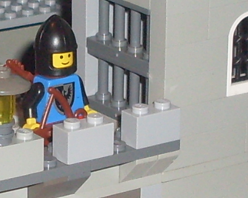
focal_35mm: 240
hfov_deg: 8.0
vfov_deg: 6.4
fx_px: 1760
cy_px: 82
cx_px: 12
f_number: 2.8
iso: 100
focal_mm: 6.3
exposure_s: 1/45
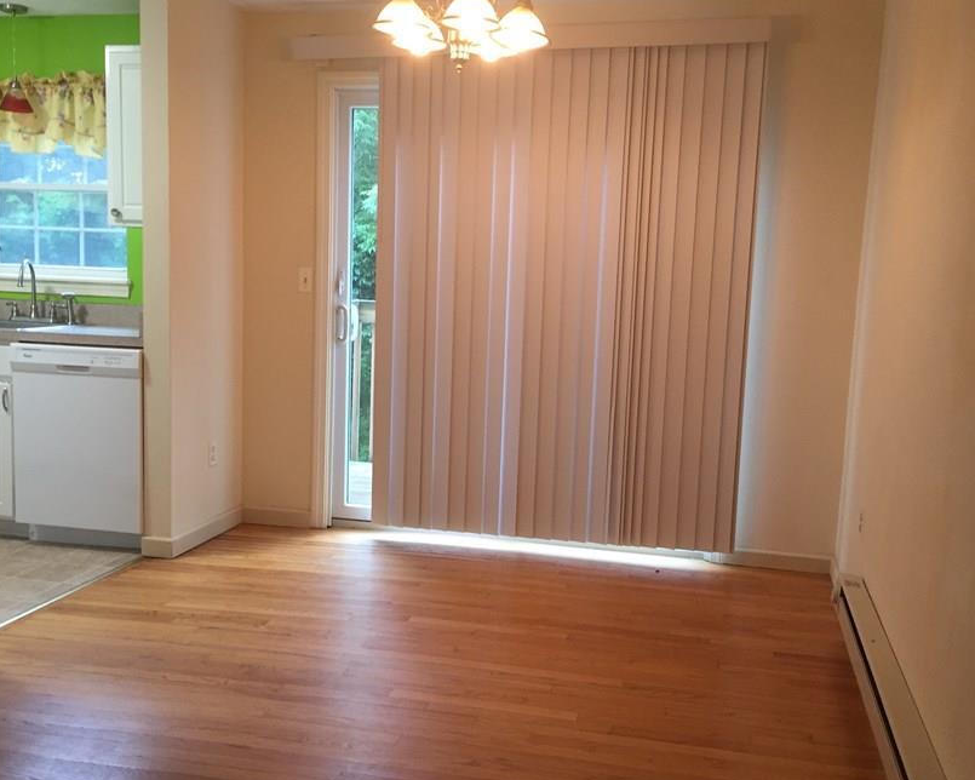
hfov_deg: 50.3
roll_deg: -2.6
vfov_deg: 41.1
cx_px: 481
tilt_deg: -6.7
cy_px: 417
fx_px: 1039
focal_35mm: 36
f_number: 2.2
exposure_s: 1/30
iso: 100
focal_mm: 4.15
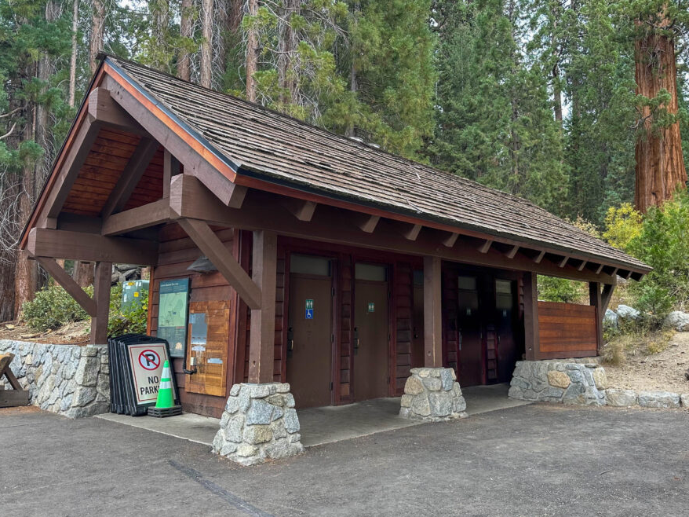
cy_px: 262
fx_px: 557
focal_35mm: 28
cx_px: 388
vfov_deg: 49.7
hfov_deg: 63.2
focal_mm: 6.86
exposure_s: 1/200
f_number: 1.8
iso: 64
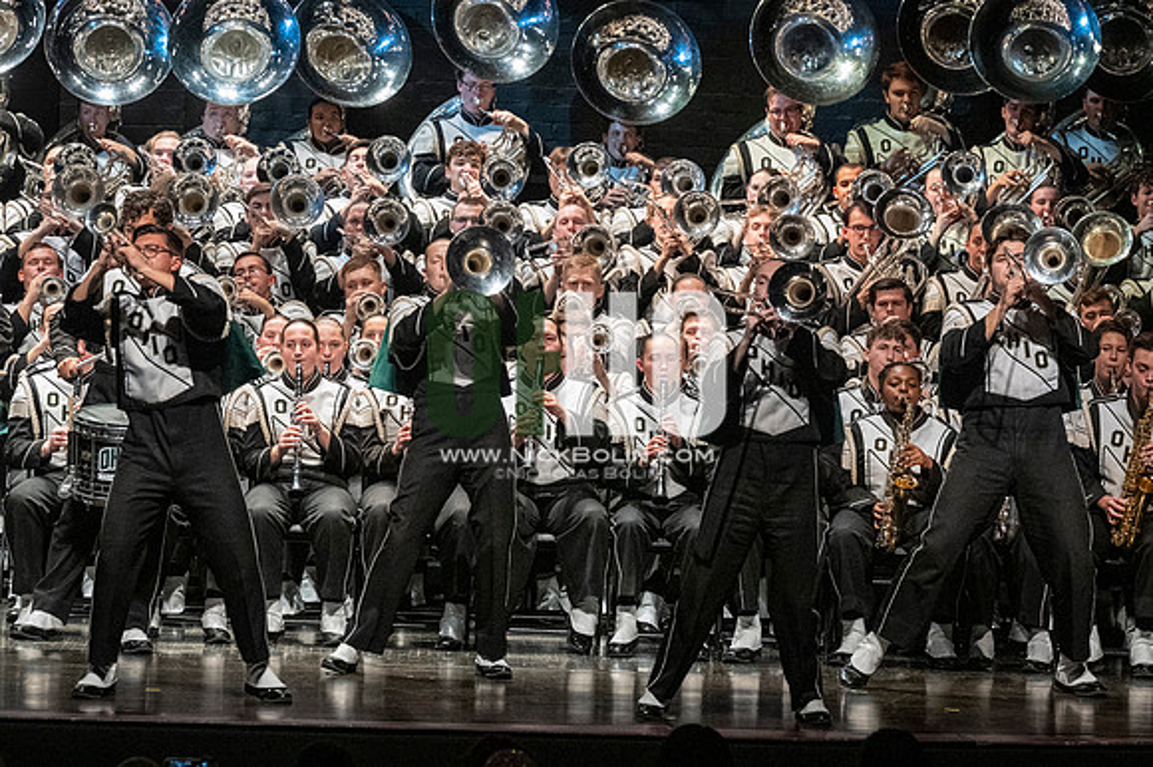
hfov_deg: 9.5
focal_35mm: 217
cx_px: 576
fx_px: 6946
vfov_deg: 6.3
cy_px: 384
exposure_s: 1/500
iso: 4000
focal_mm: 145
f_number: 4
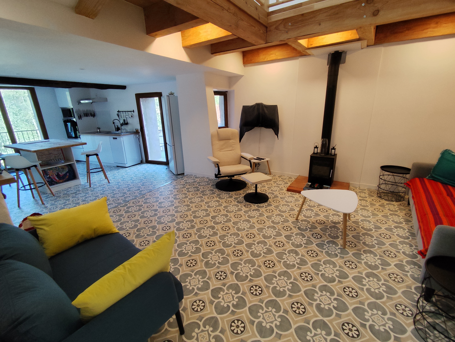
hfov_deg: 94.5
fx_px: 210
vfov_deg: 78.2
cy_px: 171
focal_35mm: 16
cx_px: 228
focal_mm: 1.65
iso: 100
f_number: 2.2
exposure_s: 1/100
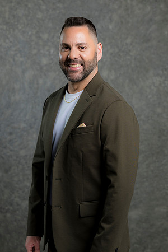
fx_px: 595
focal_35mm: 85
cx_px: 84
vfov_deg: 23.9
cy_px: 126
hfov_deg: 16.1
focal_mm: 85
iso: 125
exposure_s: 1/200
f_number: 5
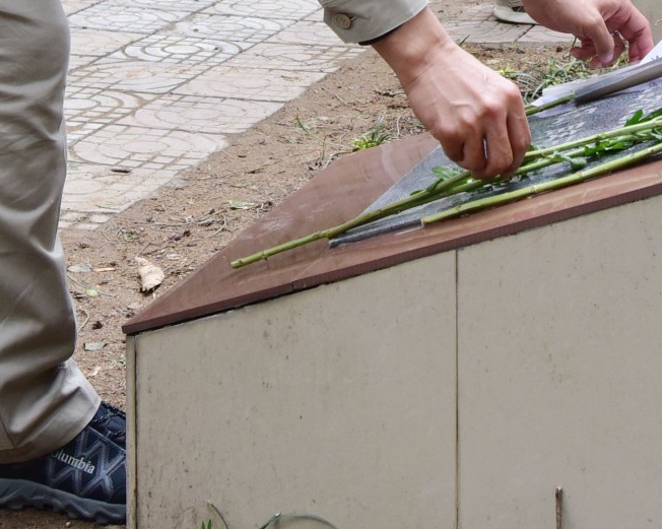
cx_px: 656
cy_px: -229
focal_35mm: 90
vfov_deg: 15.9
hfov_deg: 20.6
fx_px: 1763
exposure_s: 1/160
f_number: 6.3
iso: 800
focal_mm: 25
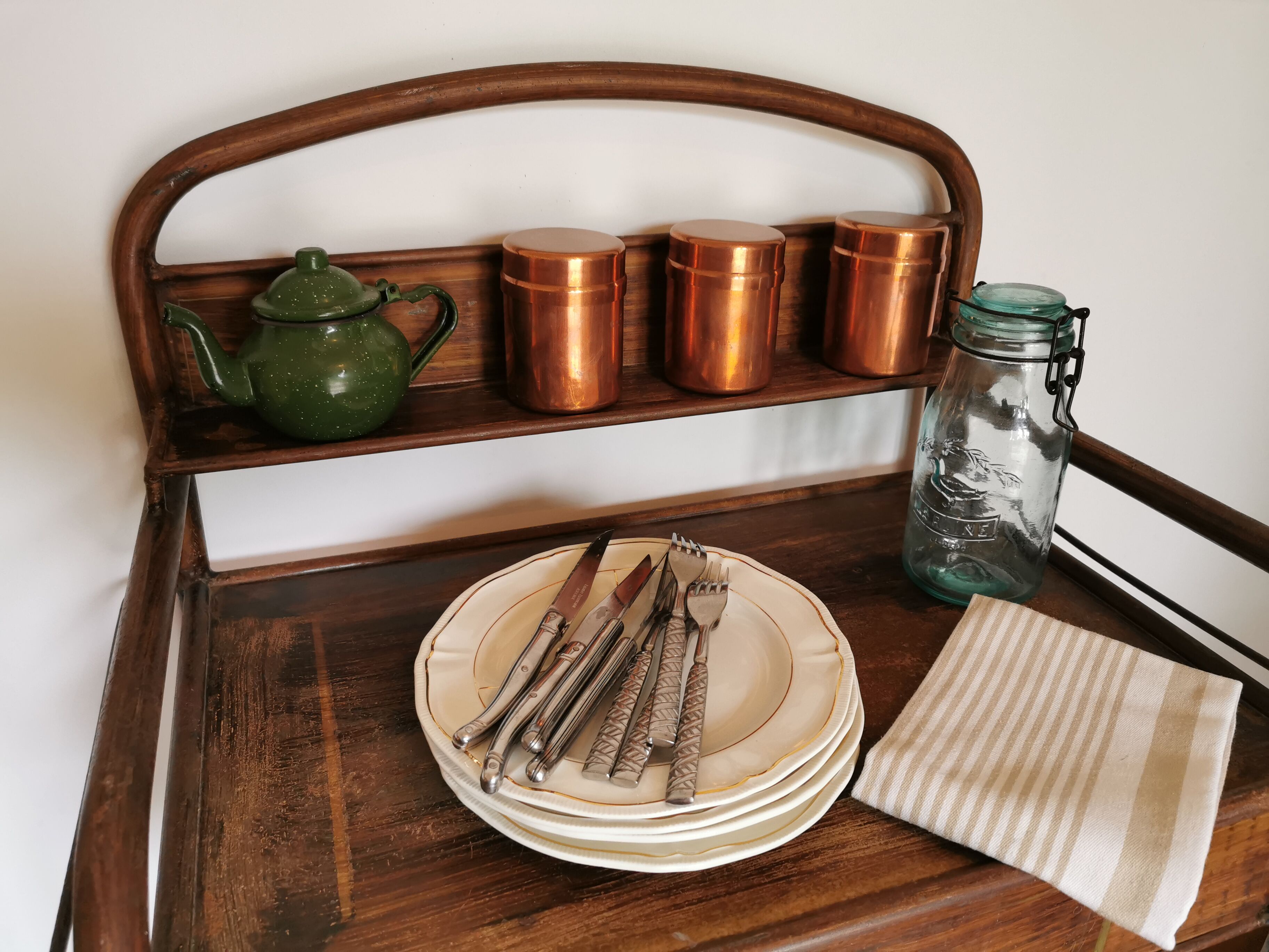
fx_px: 990
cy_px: 476
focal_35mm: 27
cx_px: 634
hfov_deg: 65.3
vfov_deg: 51.4
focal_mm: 5.56
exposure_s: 1/60
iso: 160
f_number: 1.6
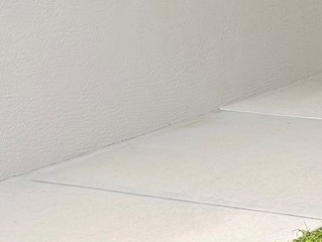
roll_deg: +0.6
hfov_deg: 14.1
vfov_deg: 11.6
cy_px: -203
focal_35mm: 118
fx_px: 1098
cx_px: 636
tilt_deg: +2.7
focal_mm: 6.76
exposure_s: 1/6173
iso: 100
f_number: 1.78
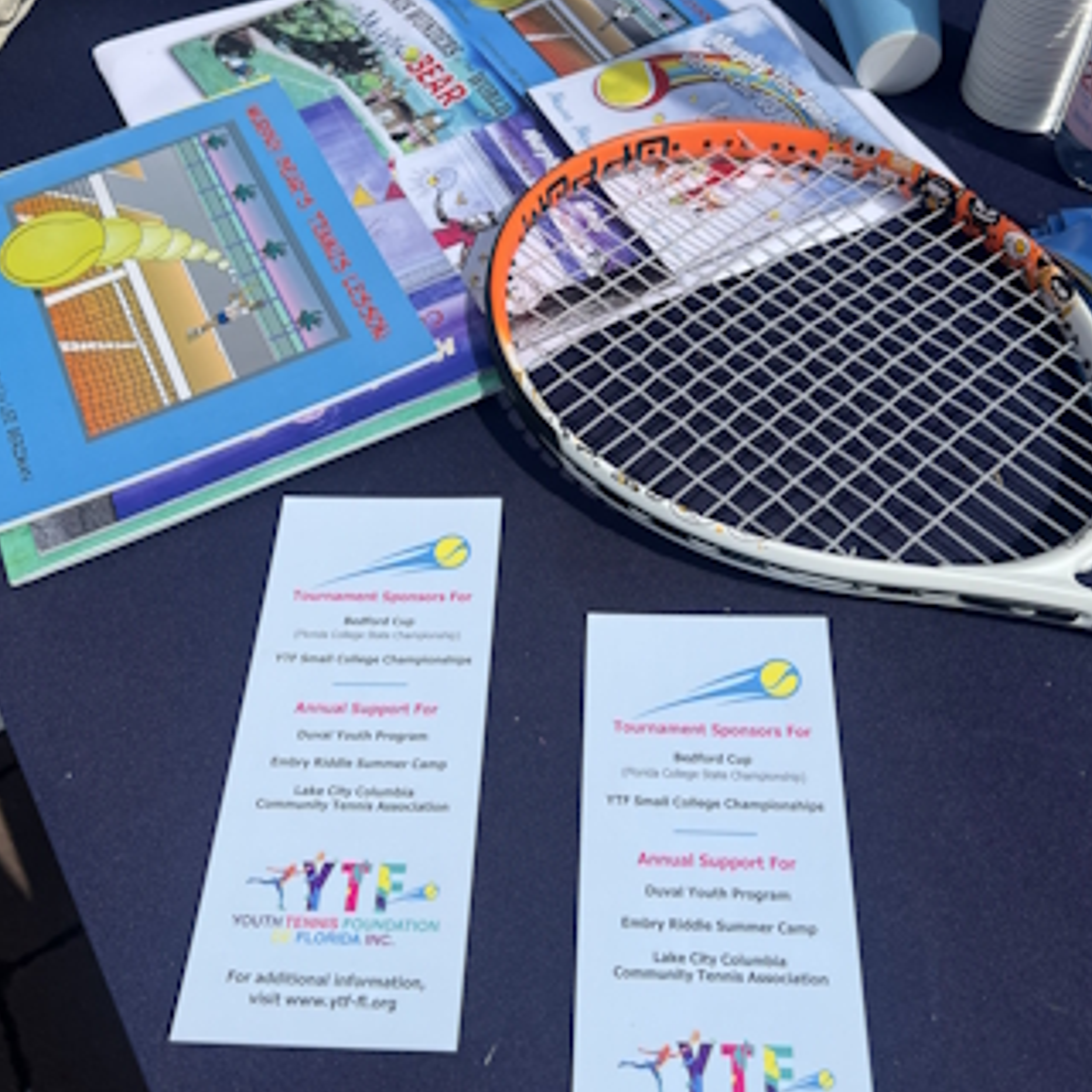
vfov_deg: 52.5
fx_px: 1106
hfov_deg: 52.5
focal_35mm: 31
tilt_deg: -54.5
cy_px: 560
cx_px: 543
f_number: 1.5
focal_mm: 5.7
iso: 50
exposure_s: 1/8696
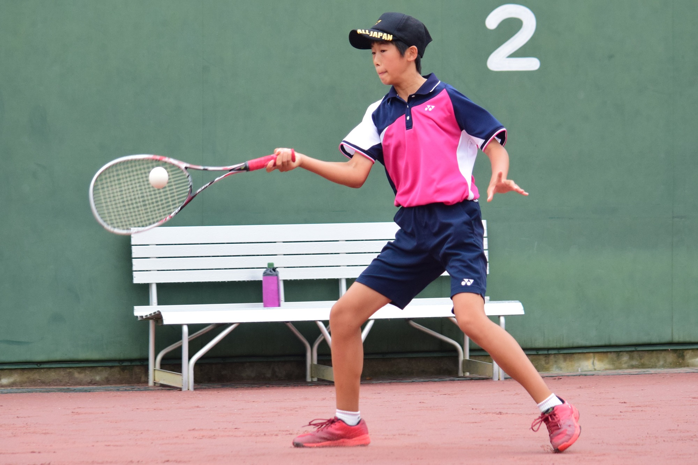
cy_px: 232
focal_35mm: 180
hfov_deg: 11.4
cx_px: 349
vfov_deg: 7.6
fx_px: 3489
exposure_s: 1/1250
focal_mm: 120
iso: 800
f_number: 4.8
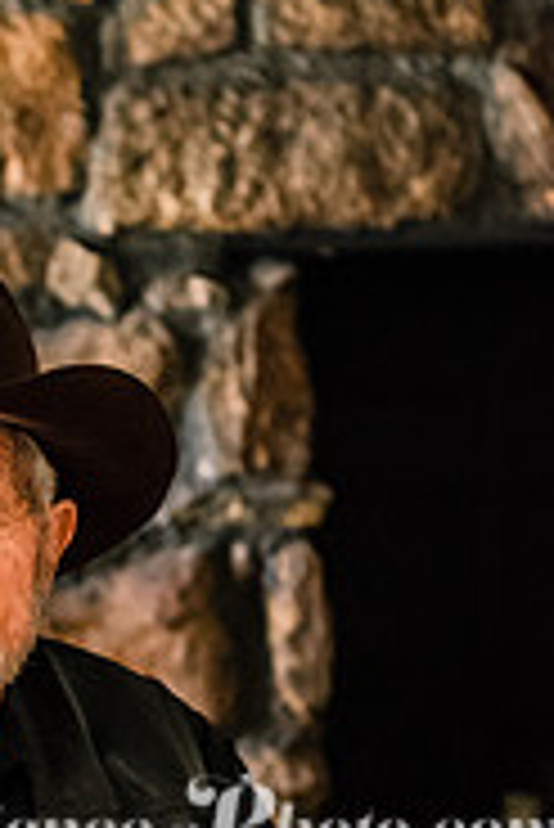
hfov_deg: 8.0
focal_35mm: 171
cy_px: 657
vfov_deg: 12.0
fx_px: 3940
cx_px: -88
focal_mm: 70
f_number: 3.5
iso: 12800
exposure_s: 1/125
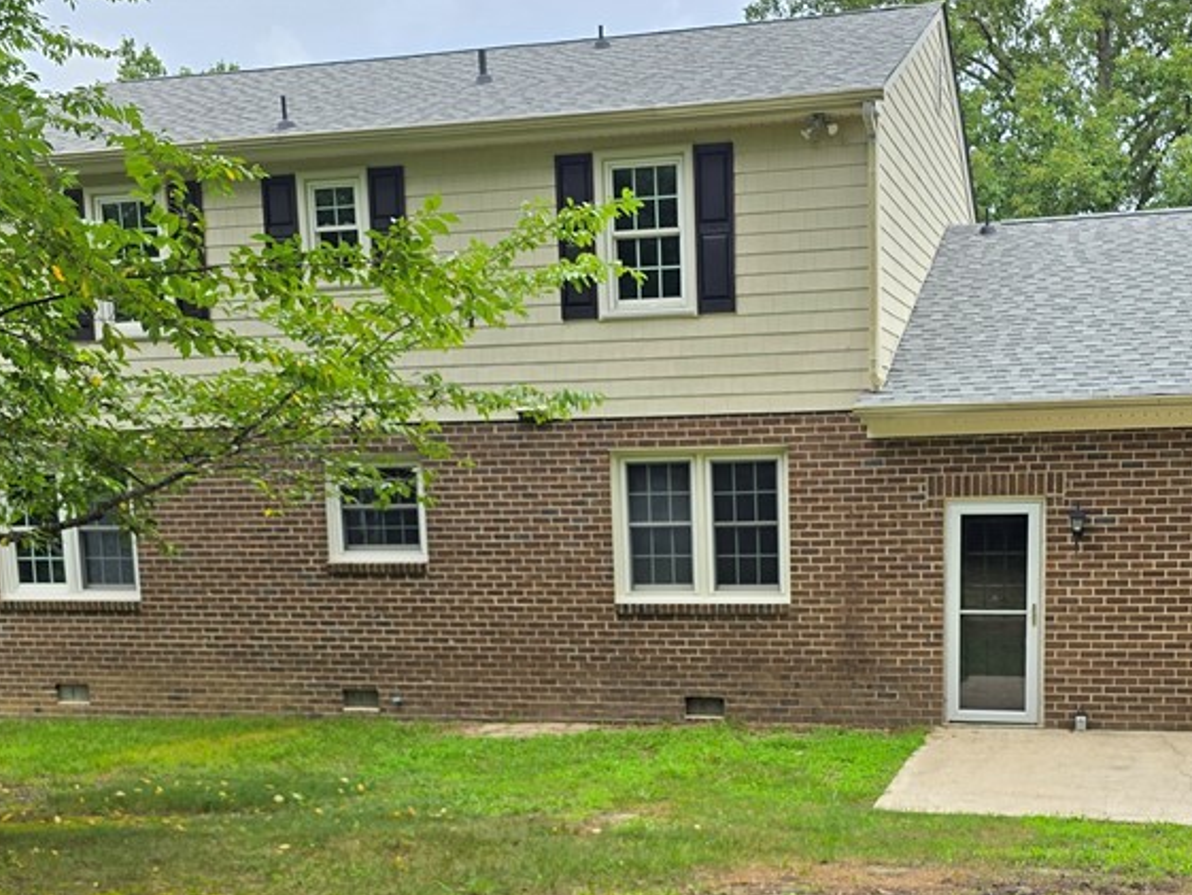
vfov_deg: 33.4
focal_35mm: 42
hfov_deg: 44.4
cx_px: 748
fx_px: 1447
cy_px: 706
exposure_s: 1/456
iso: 12
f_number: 1.7
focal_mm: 6.3
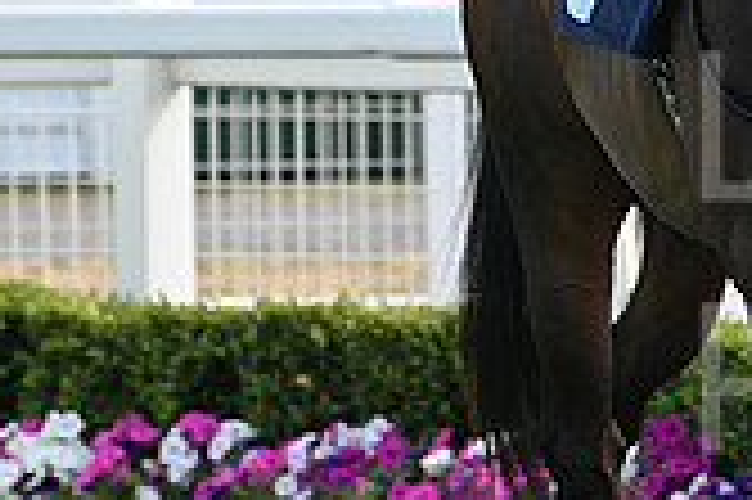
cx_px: 1283
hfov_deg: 3.0
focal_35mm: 696
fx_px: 14524
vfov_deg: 2.0
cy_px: 169
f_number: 5.6
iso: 400
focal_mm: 200
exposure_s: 1/1000
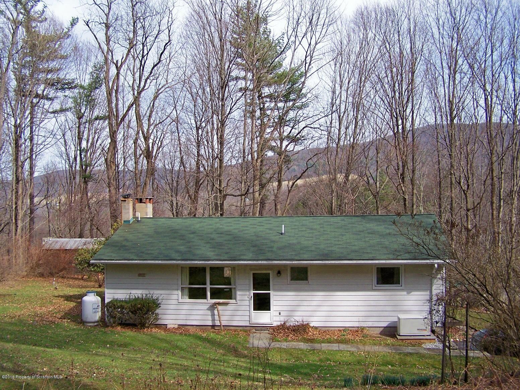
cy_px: 195
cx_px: 260
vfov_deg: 37.7
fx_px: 571
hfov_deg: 49.0
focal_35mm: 38
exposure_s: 1/800
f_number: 2.8
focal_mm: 6.3
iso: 80
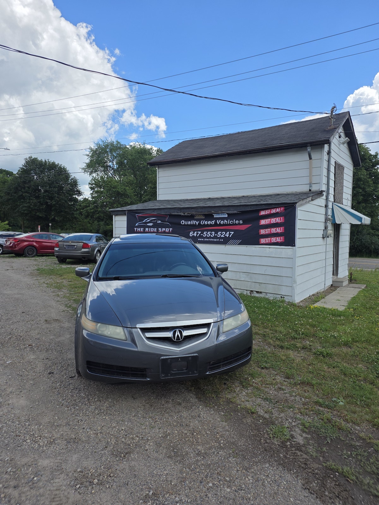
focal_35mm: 23
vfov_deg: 73.9
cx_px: 190
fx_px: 336
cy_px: 252
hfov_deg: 58.9
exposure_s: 1/5017
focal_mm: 6.25
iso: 80
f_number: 1.7
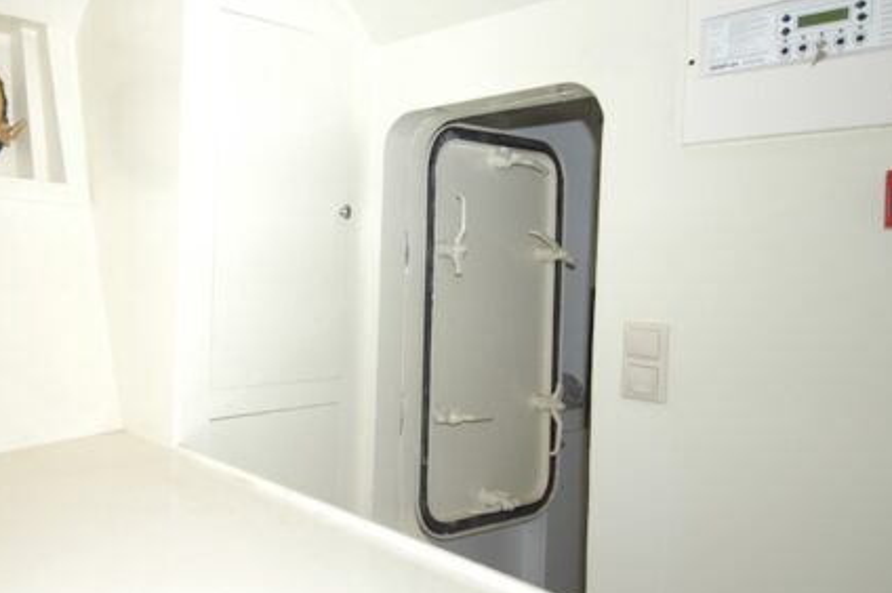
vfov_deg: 43.6
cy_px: 266
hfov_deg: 59.5
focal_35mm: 30
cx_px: 246
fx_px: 740
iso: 200
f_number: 4.2
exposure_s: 1.8
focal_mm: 11
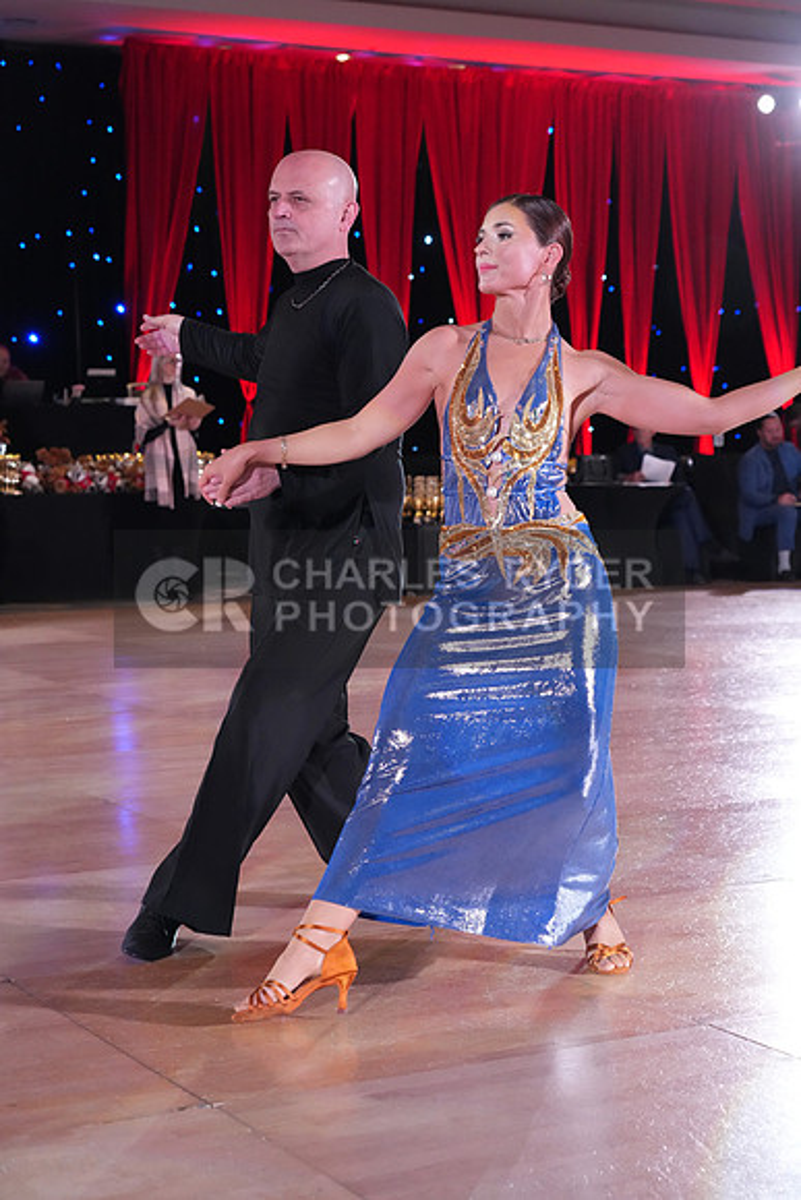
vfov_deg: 31.9
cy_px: 600
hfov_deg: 21.6
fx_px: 2101
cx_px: 400
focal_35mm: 63
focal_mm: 63
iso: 6400
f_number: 5
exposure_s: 1/400
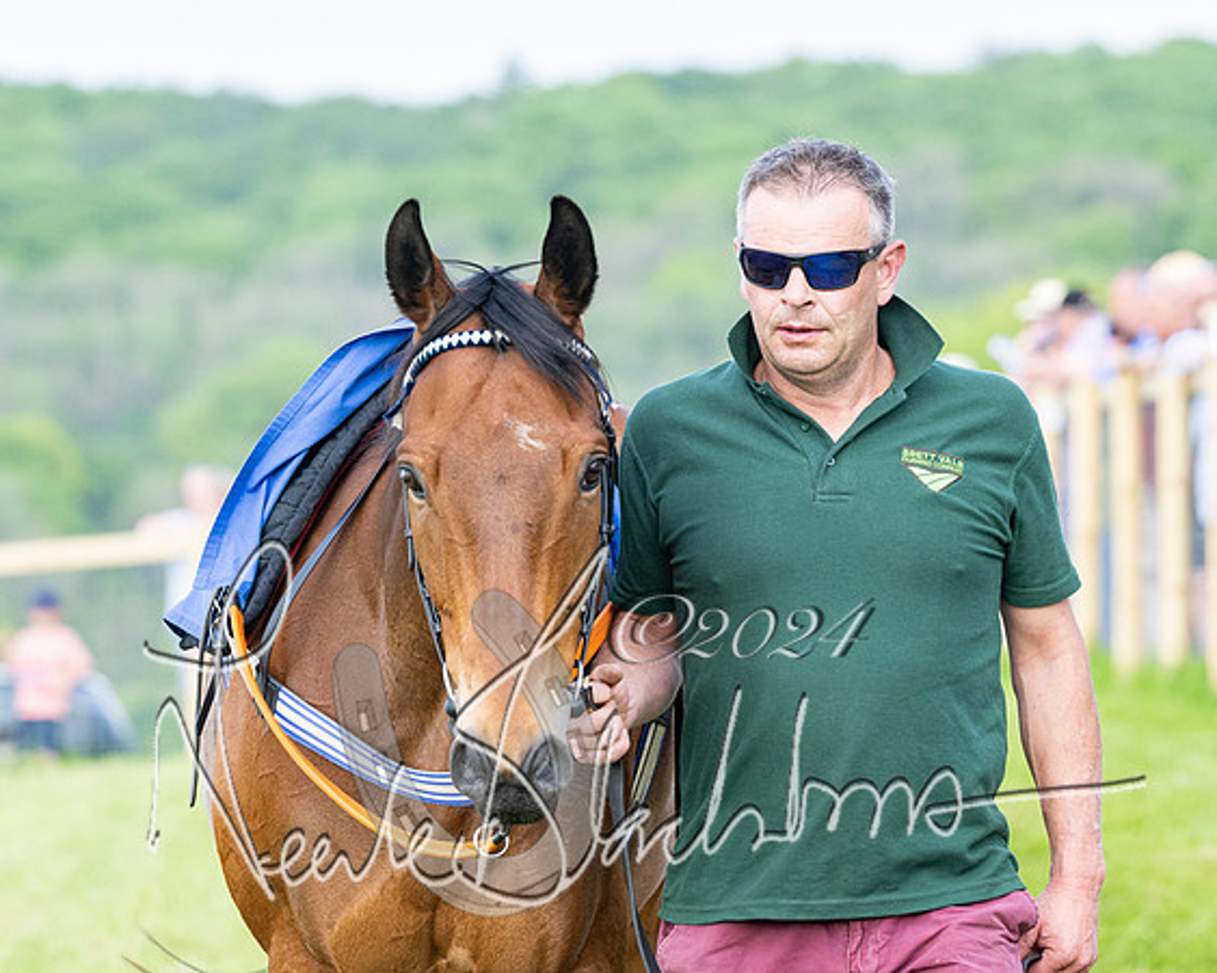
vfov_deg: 5.6
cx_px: 452
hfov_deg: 7.0
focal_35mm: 276
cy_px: 361
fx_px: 9946
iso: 400
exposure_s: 1/1000
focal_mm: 130
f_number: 4
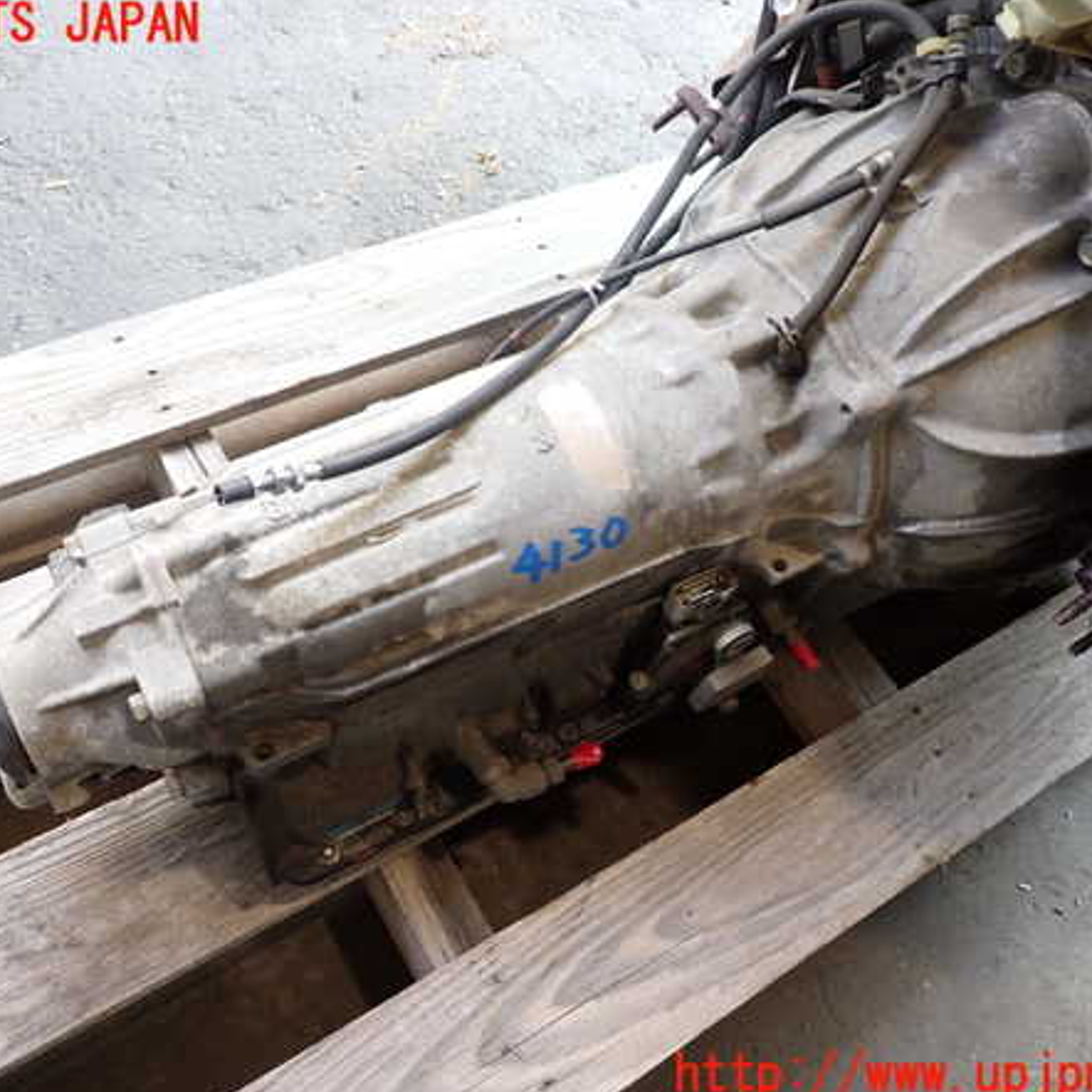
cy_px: 551
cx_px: 492
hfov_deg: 53.9
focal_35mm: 30
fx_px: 1071
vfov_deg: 54.0
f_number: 2
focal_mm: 4.5
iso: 200
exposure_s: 1/80
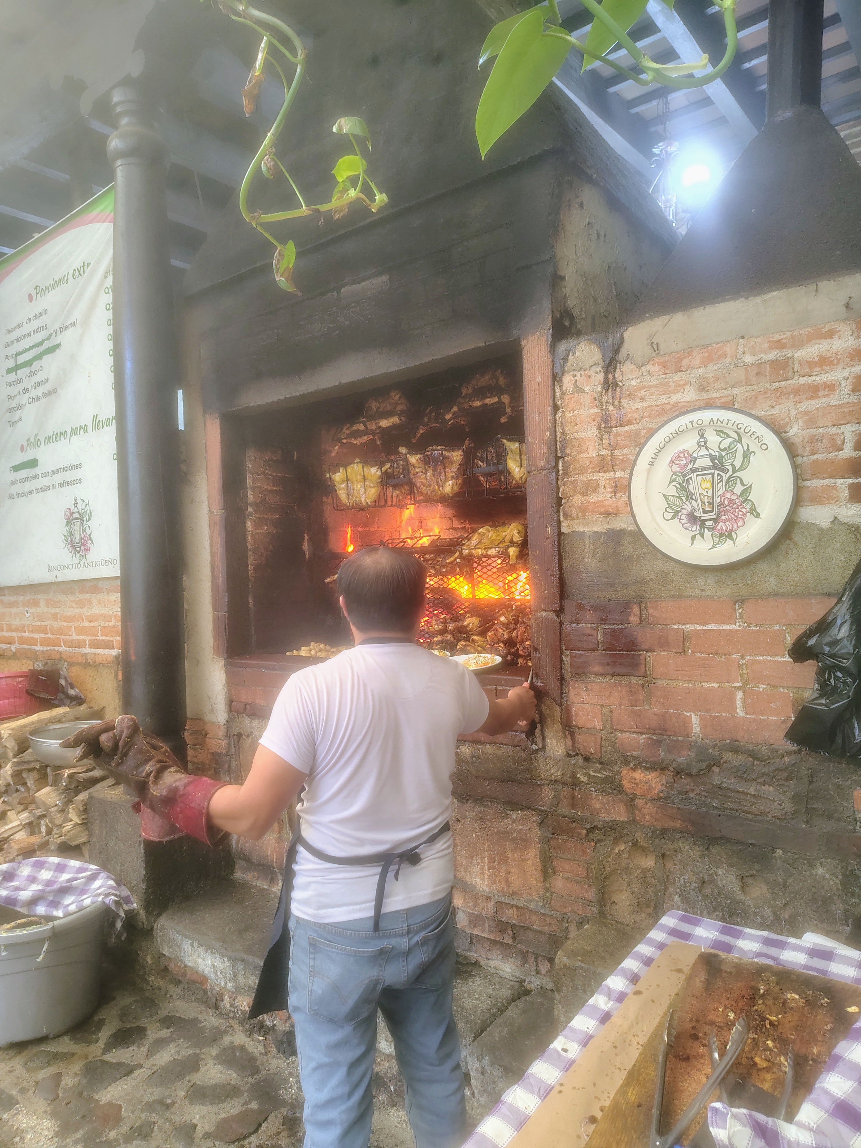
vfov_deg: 71.6
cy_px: 574
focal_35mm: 24
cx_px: 430
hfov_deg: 56.8
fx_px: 796
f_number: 1.8
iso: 671
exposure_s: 1/60
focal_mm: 5.56
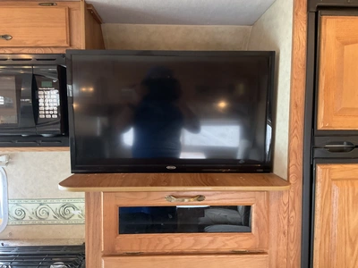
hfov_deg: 61.7
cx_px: 179
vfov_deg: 48.2
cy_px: 134
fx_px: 300
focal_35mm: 29
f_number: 1.8
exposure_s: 1/42
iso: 320
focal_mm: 3
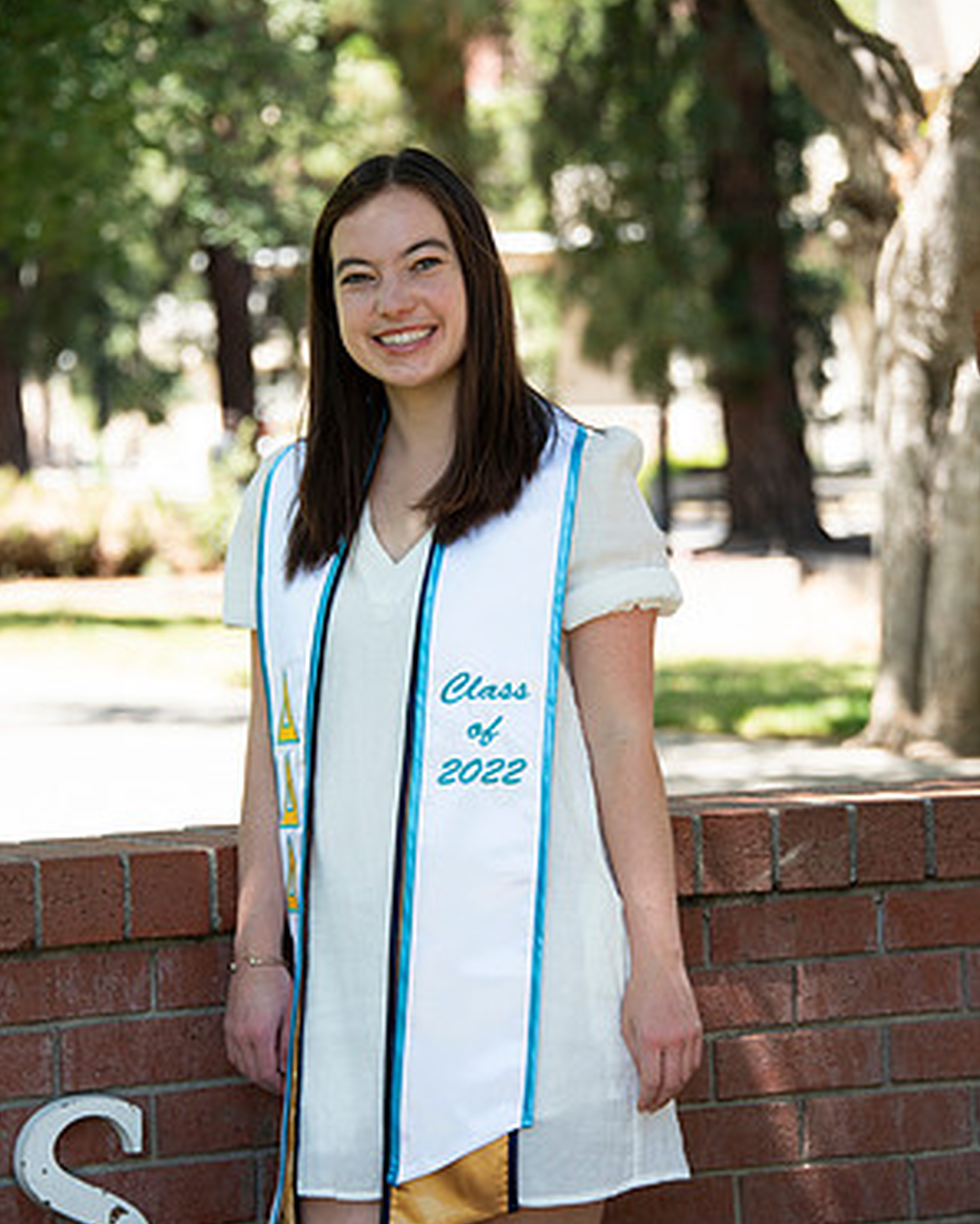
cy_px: 627
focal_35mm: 132
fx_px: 4784
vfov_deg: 14.6
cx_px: 488
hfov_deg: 11.7
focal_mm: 116
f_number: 5.6
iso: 640
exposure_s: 1/320
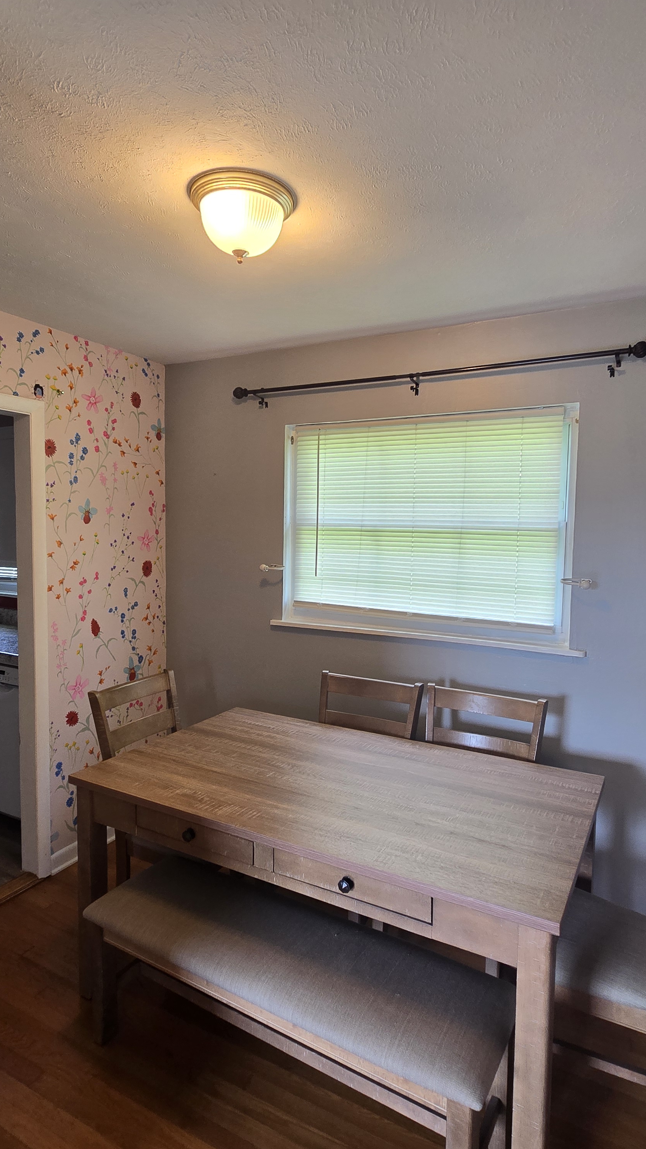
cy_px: 573
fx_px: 579
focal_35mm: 19
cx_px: 310
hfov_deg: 58.3
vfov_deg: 89.6
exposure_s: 1/60
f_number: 2.2
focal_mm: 2.2
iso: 100
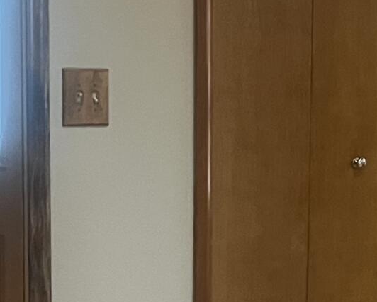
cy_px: 269
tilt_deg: -9.6
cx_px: 439
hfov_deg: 13.2
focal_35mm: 143
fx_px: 1596
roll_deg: -0.6
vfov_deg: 10.7
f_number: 1.5
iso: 320
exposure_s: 1/60
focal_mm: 5.7
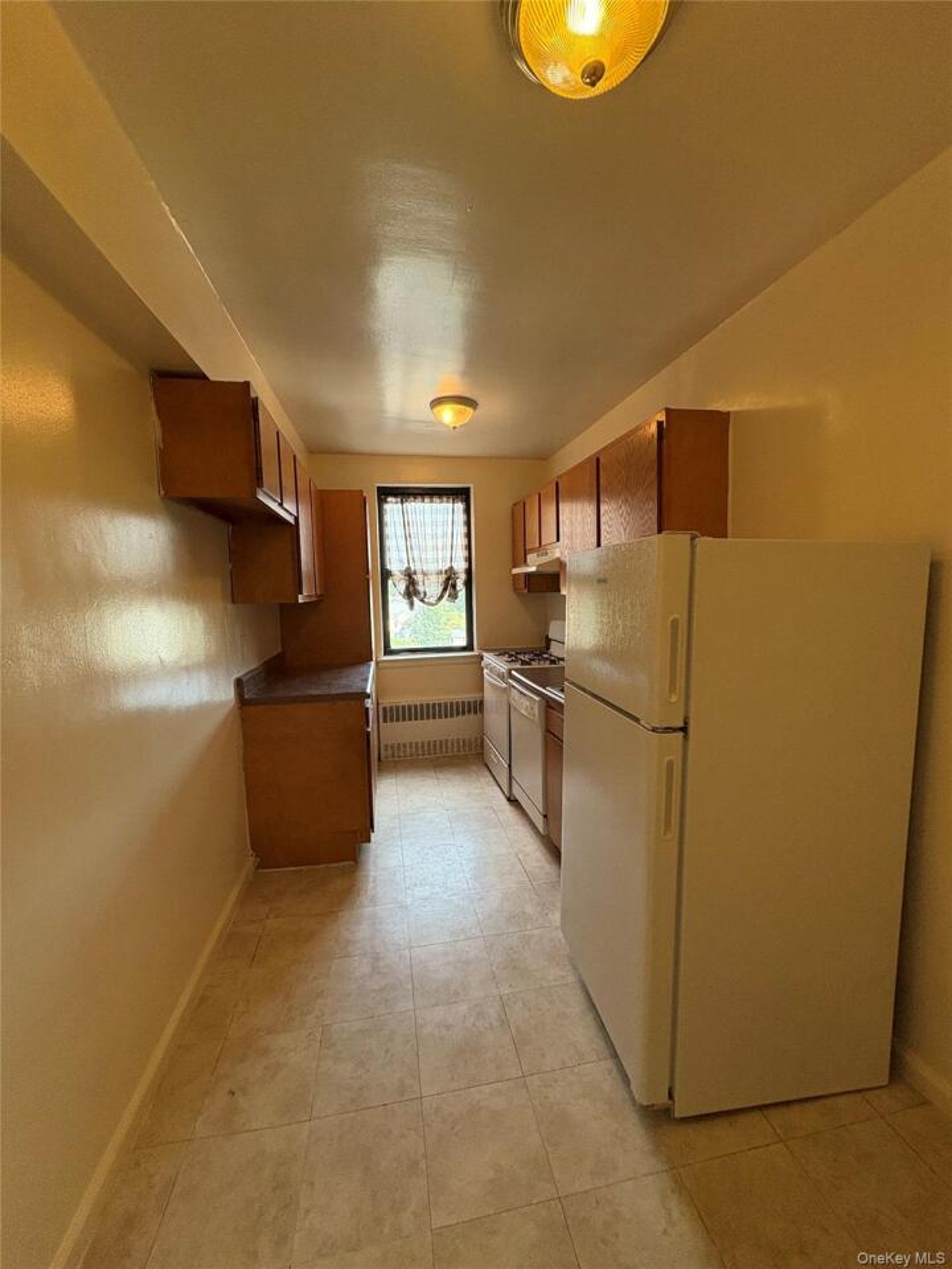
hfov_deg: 85.7
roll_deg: +1.3
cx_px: 476
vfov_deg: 102.1
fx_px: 513
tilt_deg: -4.8
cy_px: 634
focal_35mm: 14
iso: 320
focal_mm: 2.22
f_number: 2.2
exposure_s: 1/120
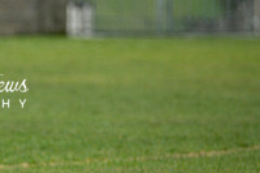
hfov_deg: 2.6
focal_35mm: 783
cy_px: 63
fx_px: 5650
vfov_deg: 1.8
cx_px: -60
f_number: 2.8
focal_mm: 270
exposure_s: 1/640
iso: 1000
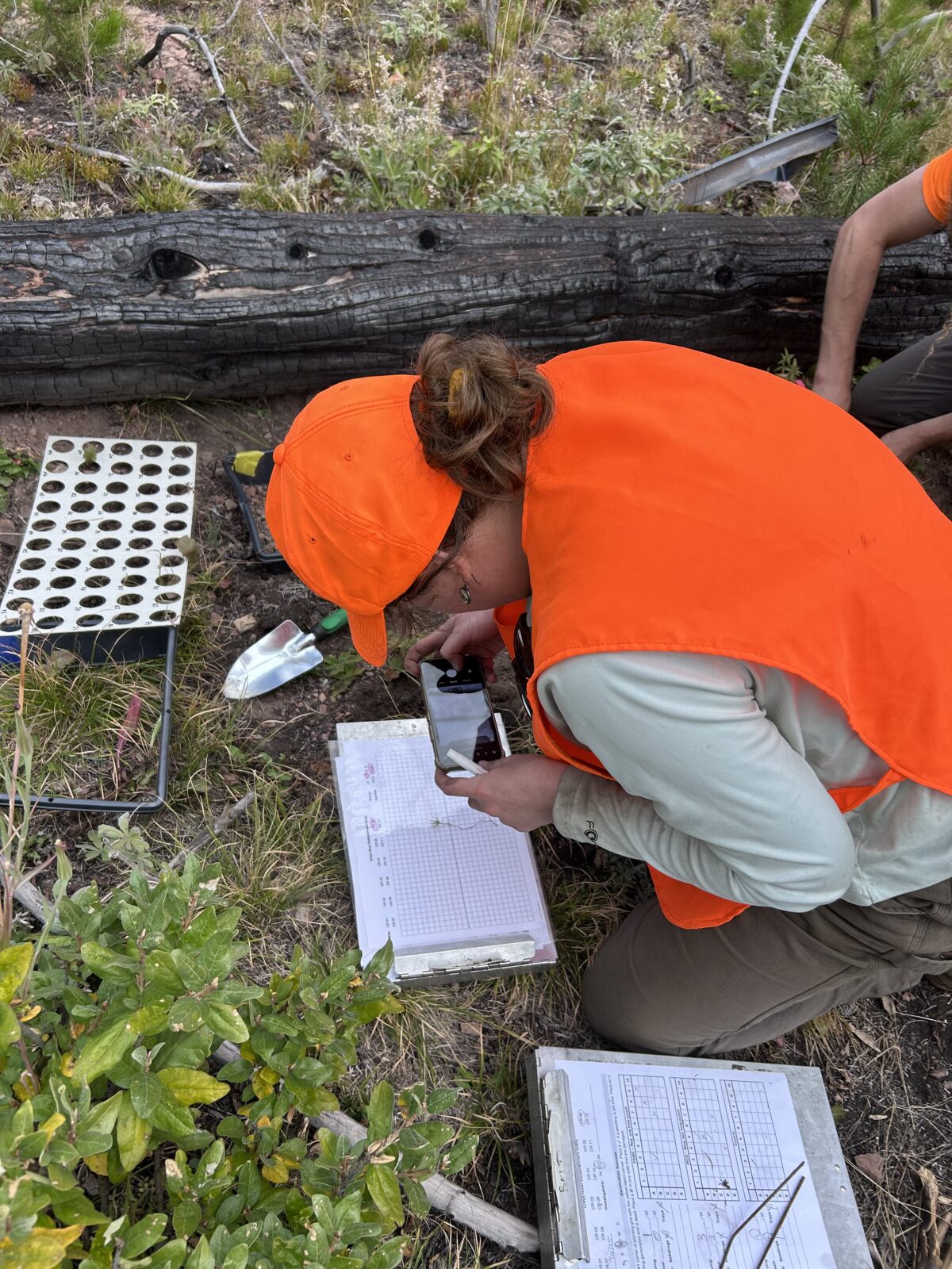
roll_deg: -8.8
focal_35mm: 26
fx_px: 953
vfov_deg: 67.3
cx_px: 476
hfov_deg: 53.1
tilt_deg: -43.6
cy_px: 634
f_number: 1.5
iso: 50
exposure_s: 1/1597
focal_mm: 5.7
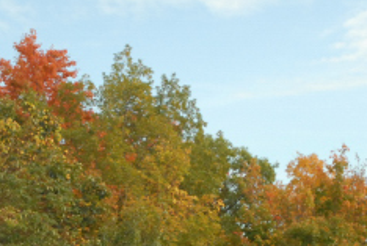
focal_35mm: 164
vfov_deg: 8.4
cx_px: 160
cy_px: 171
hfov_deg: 12.5
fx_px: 1675
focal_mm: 32
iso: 800
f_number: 11
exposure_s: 1/500
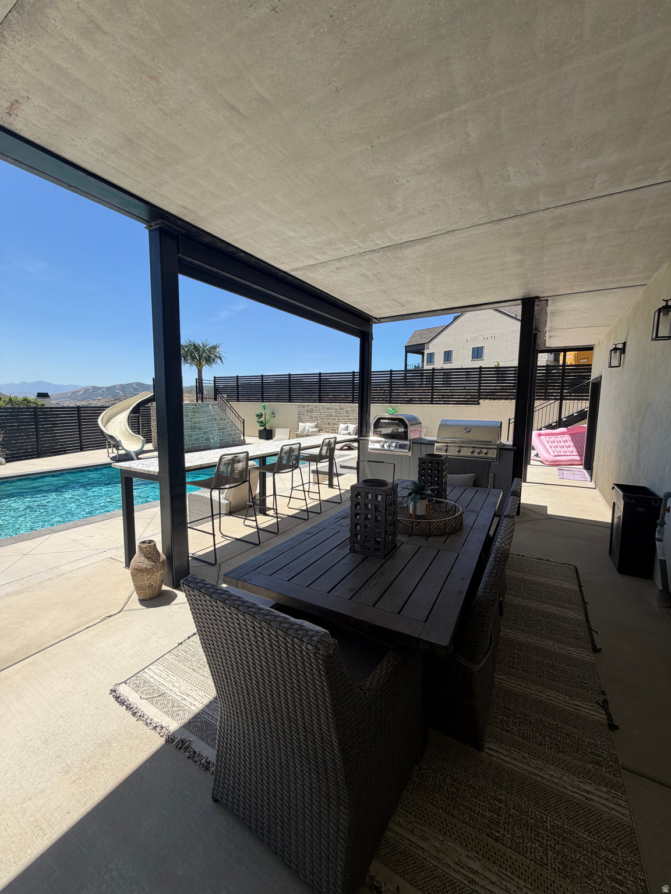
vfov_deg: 102.1
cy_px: 447
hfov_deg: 85.7
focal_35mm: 14
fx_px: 362
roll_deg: -1.3
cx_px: 336
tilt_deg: -6.9
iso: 32
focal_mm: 2.22
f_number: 2.2
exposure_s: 1/770
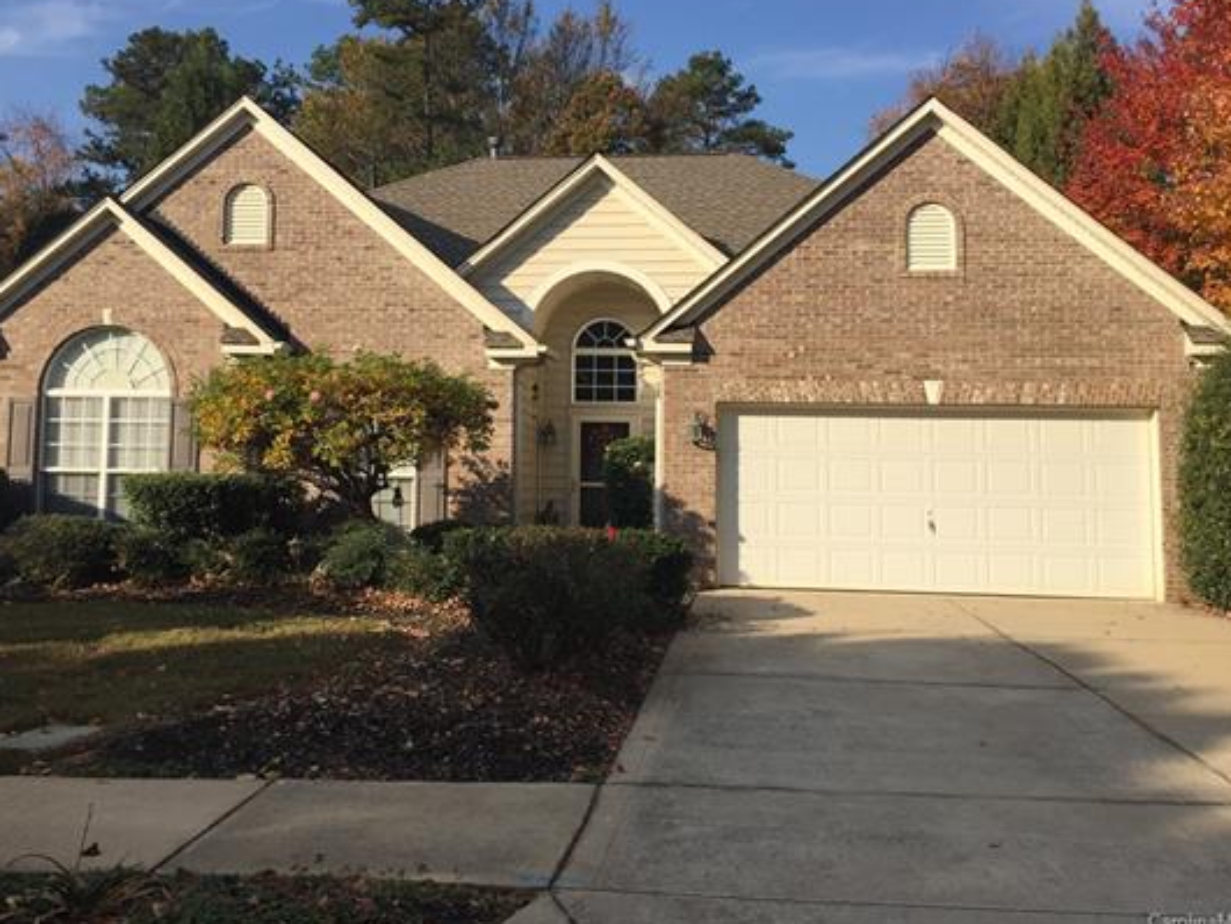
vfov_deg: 40.6
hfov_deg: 52.6
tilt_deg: +8.0
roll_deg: -1.9
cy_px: 378
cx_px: 571
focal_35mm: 35
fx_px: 1245
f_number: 2.2
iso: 32
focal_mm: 4.15
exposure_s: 1/2475
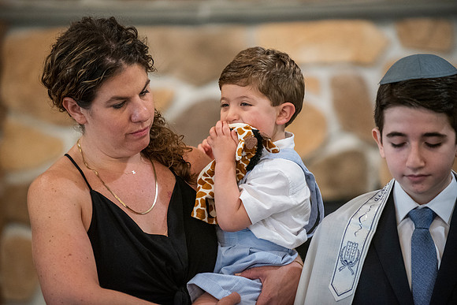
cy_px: 152
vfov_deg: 6.9
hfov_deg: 10.3
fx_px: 2539
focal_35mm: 200
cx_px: 228
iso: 3200
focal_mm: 200
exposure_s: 1/60
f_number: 2.8
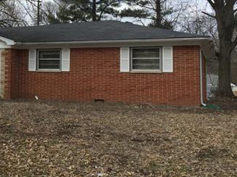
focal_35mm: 57
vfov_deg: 25.5
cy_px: 56
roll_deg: -1.5
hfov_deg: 31.7
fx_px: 390
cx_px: 12
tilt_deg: +2.7
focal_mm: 4.15
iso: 32
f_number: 2.2
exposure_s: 1/1041
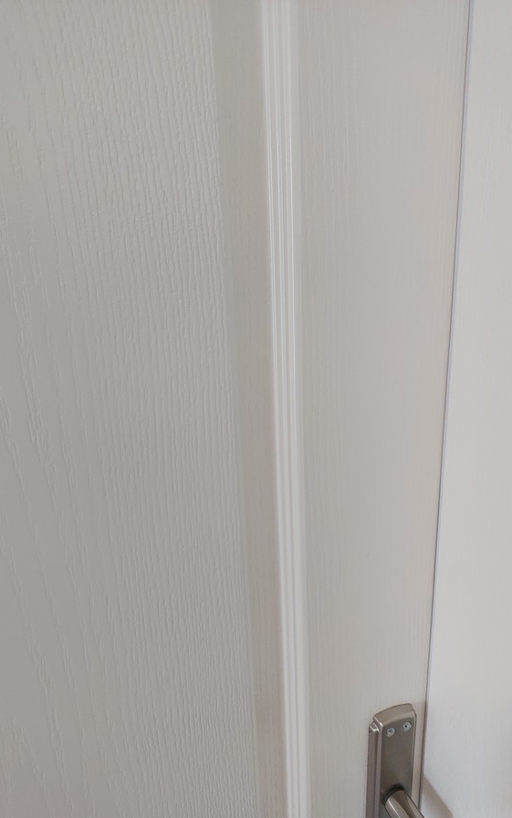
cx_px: 237
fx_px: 558
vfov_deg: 72.5
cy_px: 418
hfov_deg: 49.3
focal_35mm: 25
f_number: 1.8
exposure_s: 1/100
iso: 200
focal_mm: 5.06
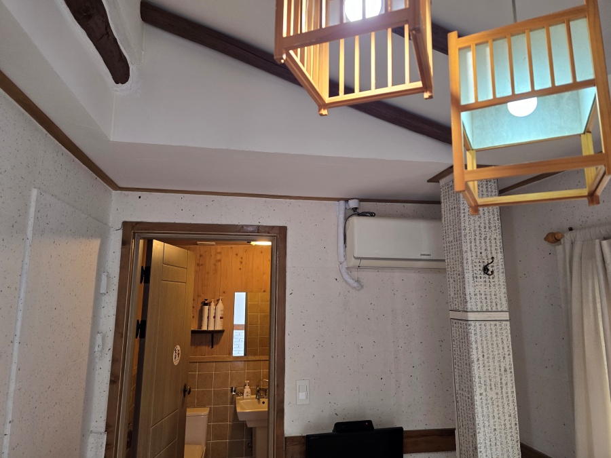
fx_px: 406
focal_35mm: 23
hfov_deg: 73.9
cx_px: 306
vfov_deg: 58.9
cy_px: 229
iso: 200
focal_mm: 6.3
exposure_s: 1/120
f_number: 1.7
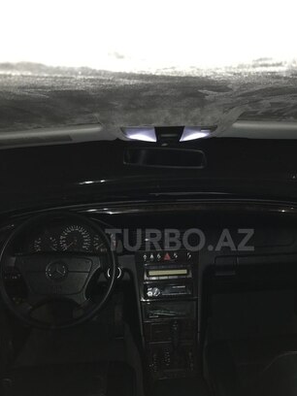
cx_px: 180
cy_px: 240
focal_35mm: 34
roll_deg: +0.5
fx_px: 389
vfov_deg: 53.5
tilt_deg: -16.5
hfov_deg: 41.6
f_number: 1.8
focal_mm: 3.99
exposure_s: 1/17
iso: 32
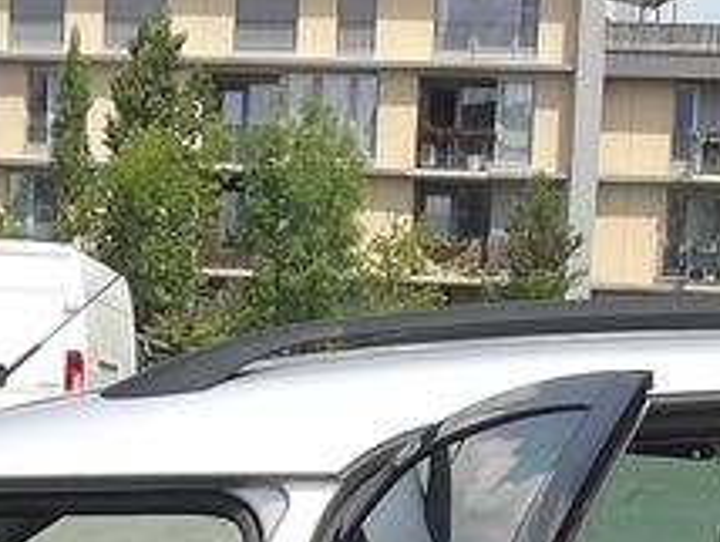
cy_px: 848
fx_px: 2686
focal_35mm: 129
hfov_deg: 15.2
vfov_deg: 11.0
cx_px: 239
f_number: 10.4
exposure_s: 1/128
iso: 100
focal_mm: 4.9
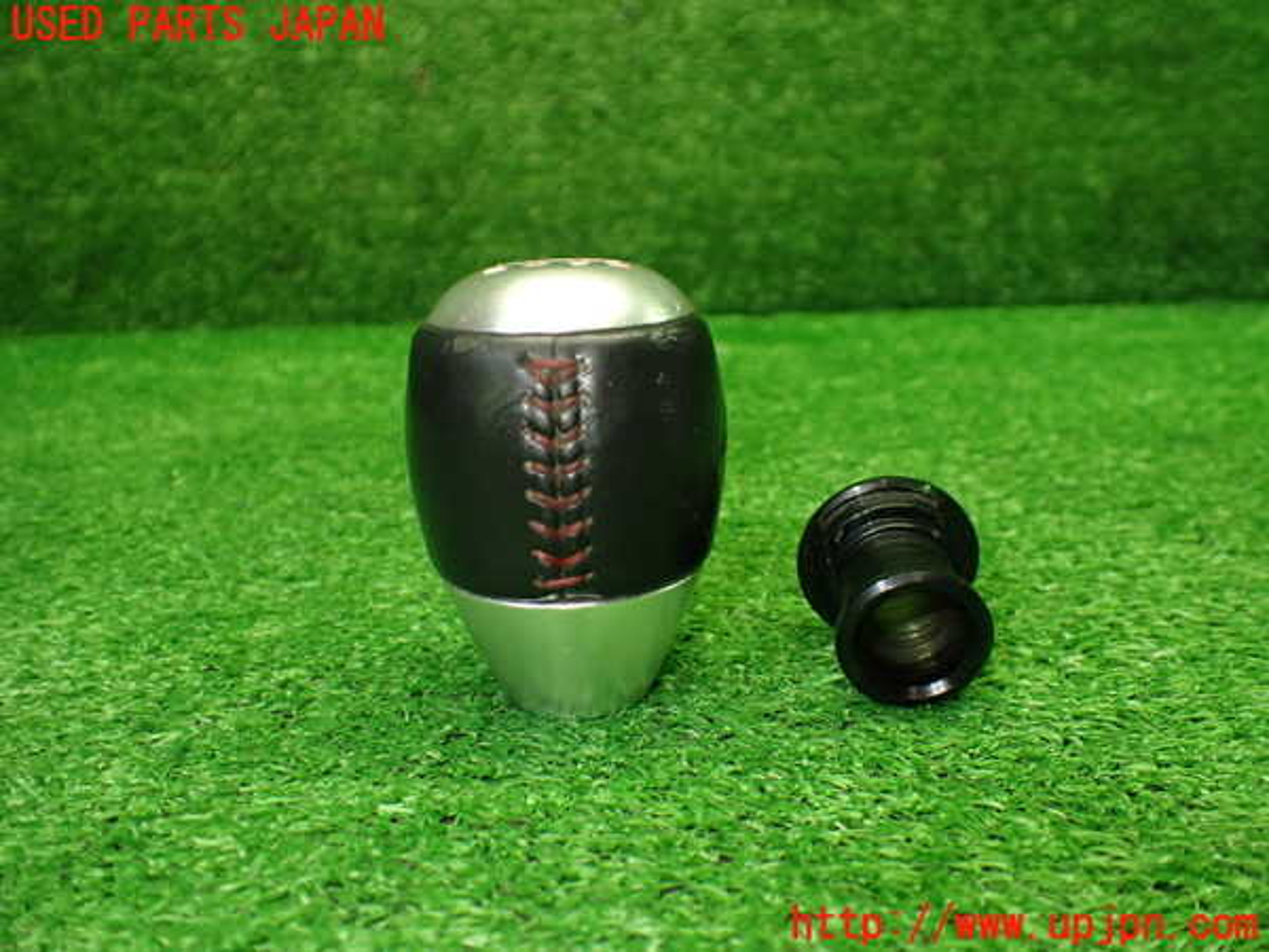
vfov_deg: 46.8
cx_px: 634
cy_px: 476
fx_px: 1100
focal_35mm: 30
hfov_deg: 60.0
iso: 500
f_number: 2.3
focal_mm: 5.4
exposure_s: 1/125
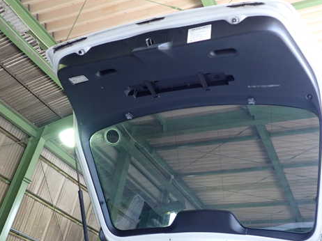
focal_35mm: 39
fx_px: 363
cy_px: 131
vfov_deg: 36.8
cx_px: 204
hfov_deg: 47.4
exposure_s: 1/30
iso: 250
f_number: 2.3
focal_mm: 5.4
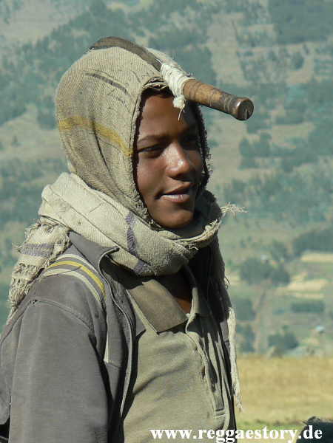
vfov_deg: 10.7
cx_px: 166
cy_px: 222
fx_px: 2373
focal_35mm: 185
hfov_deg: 8.0
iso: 64
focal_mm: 31.6
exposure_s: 1/400
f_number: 4
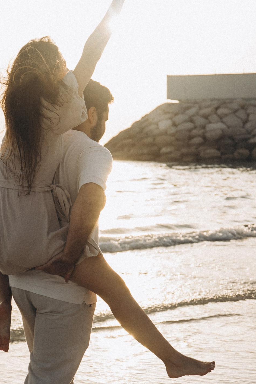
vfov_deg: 26.2
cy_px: 298
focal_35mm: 76
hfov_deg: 17.8
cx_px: 64
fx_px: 811
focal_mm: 28
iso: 160
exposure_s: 1/1250
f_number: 3.2
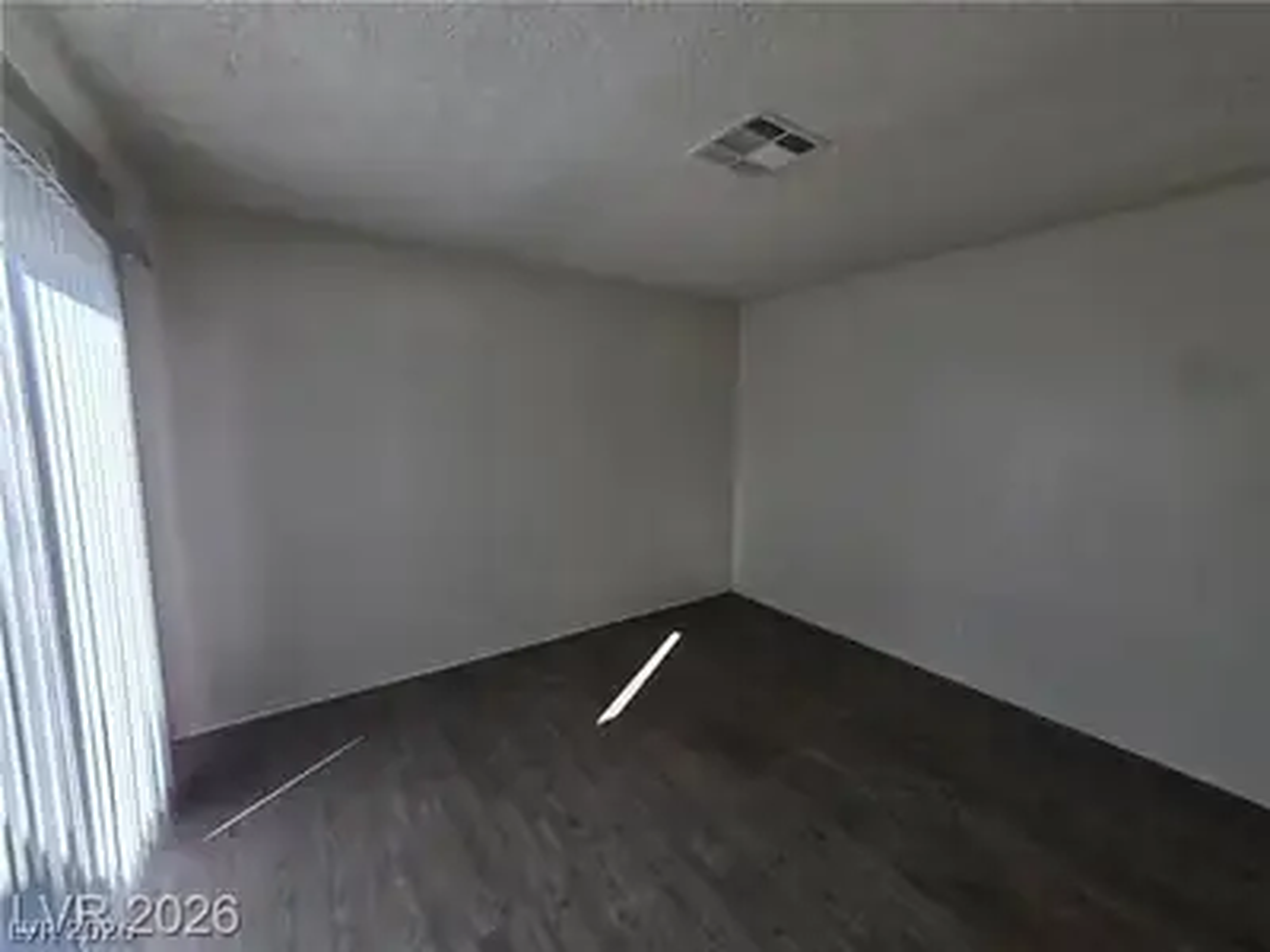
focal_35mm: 13
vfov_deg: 89.9
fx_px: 477
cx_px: 635
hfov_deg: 106.2
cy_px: 476
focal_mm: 2.2
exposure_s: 1/120
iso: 32
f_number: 1.9
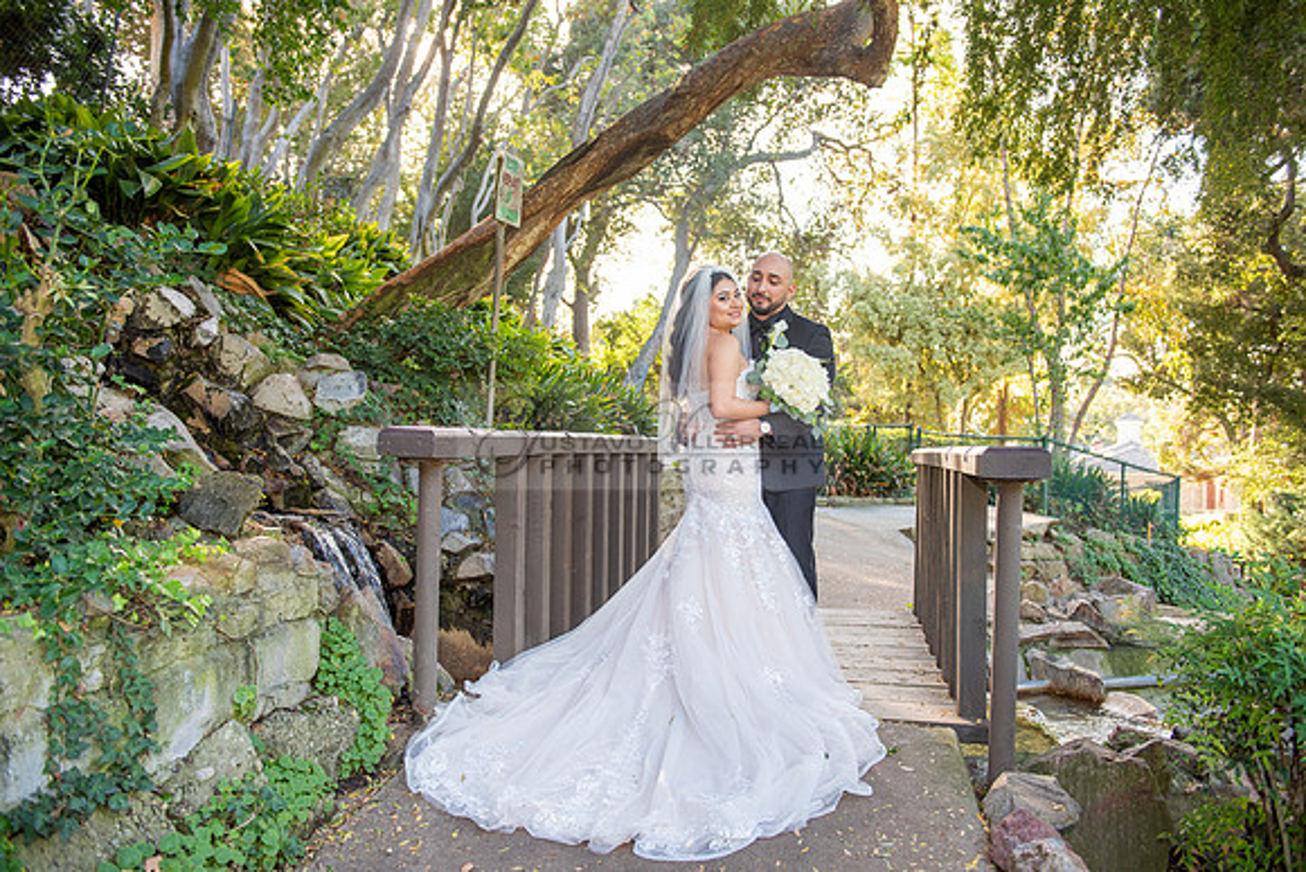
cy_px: 436
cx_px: 653
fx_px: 1052
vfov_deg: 45.0
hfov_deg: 63.6
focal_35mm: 29
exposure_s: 1/160
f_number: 3.5
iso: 320
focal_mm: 29
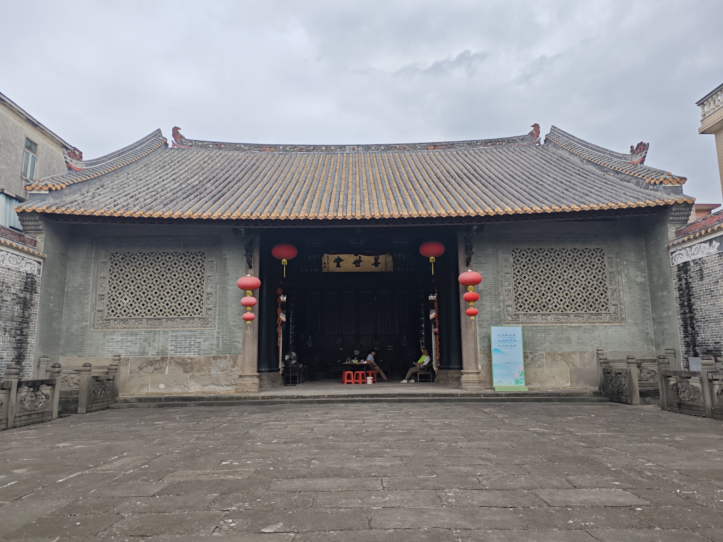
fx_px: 501
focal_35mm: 24
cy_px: 271
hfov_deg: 71.6
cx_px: 362
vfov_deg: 56.8
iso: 50
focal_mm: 5.84
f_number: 1.6
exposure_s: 1/2326
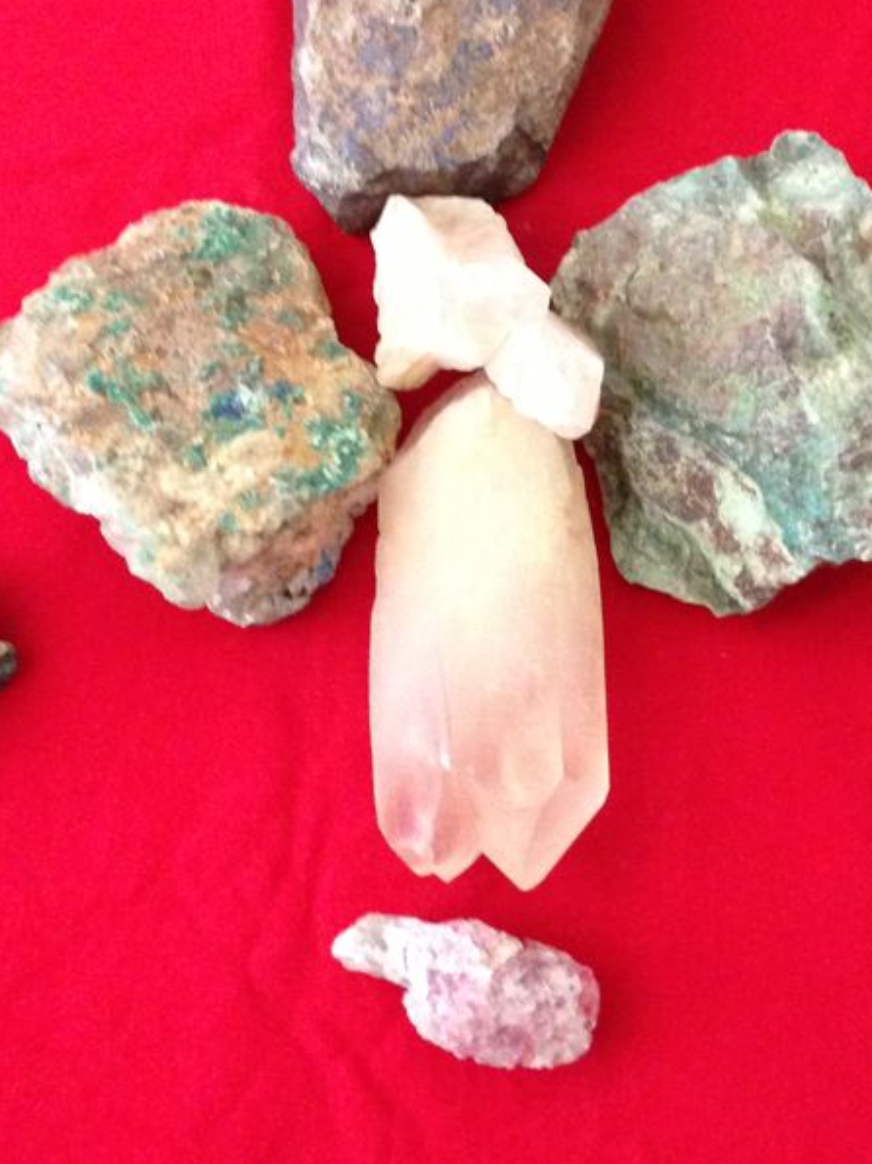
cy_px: 440
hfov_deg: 20.7
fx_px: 2386
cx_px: 491
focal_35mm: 71
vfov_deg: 27.3
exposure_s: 1/15
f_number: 2.4
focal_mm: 4.13
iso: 400
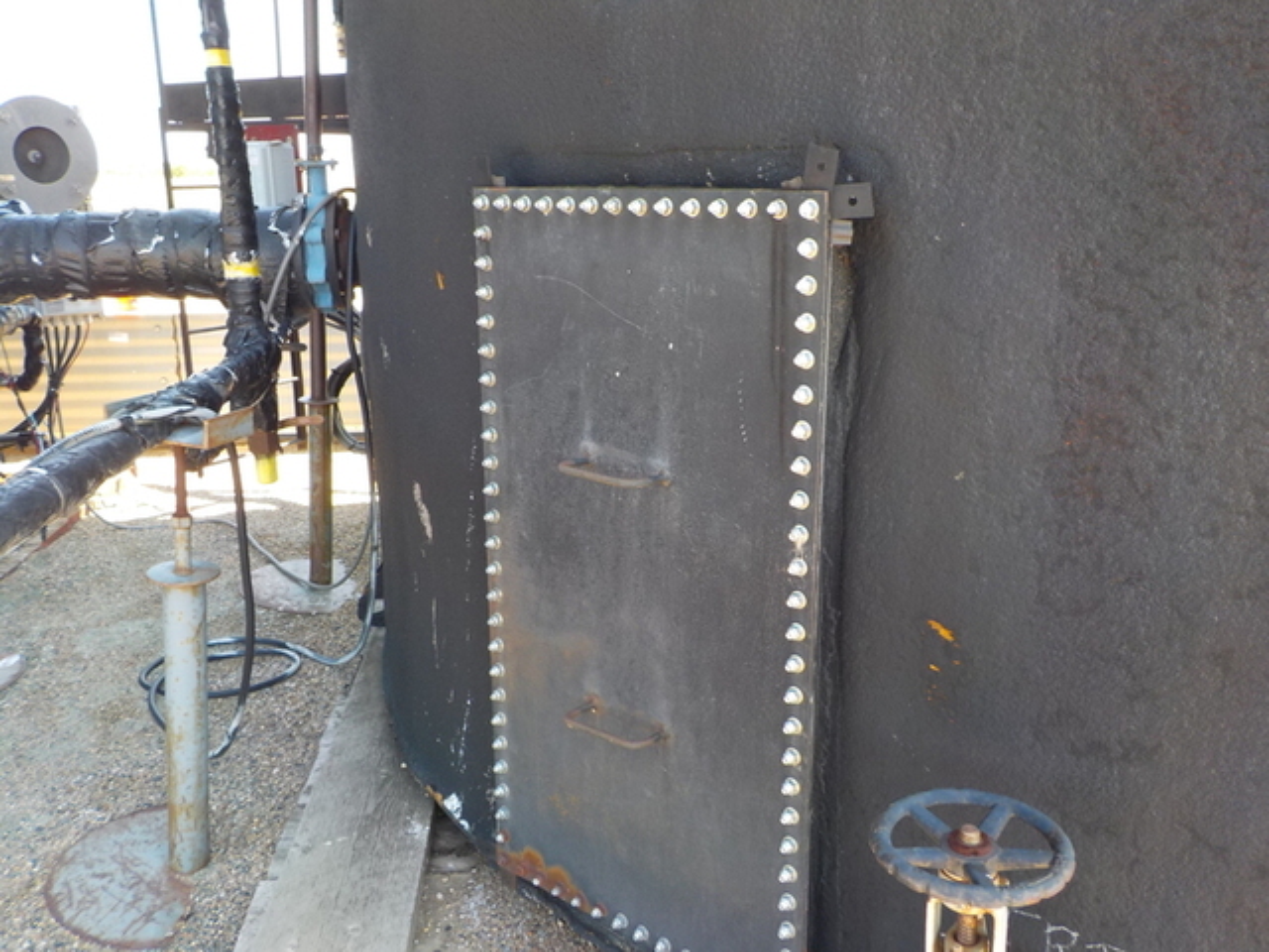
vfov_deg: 46.8
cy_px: 476
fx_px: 1100
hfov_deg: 60.0
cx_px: 634
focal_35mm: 30
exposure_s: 1/80
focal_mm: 4.1
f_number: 3.3
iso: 125
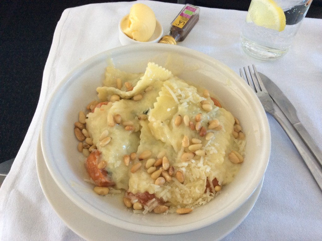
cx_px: 161
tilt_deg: -56.9
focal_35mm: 32
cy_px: 120
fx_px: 297
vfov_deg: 44.1
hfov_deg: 56.9
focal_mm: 3.3
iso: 100
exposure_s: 1/24
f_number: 2.4
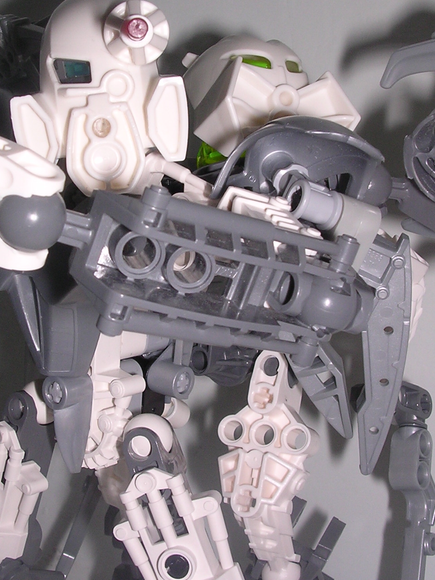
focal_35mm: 60
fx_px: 1005
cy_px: 244
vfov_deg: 32.1
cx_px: 162
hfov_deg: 24.4
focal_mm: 5.8
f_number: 5.6
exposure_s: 1/60.1
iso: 100
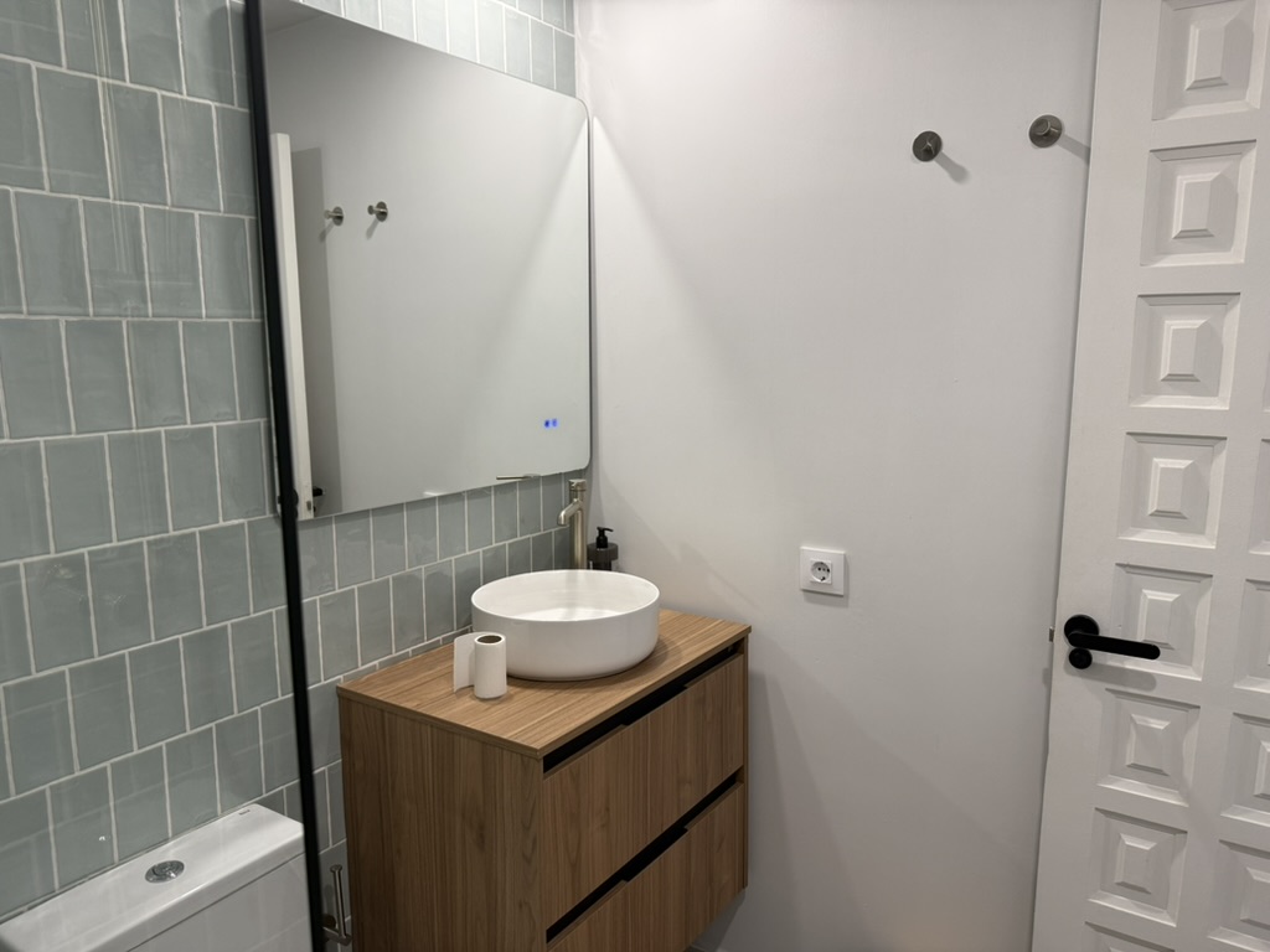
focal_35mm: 24
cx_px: 635
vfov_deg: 56.8
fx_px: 881
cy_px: 476
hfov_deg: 71.6
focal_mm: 6.76
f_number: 1.78
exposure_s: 1/121
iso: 125
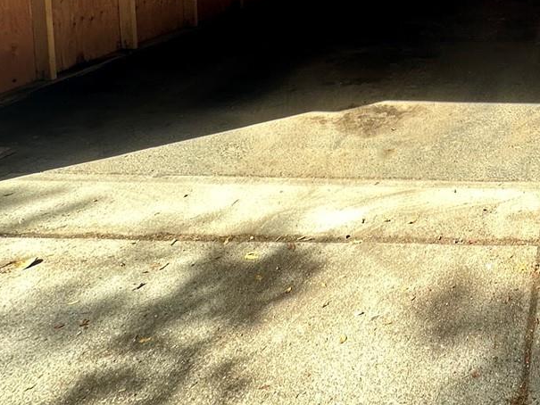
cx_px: 597
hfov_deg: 40.3
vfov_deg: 33.0
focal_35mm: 37
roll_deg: -1.4
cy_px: -58
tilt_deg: -6.5
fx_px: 577
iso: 50
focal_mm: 2.22
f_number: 2.2
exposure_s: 1/99
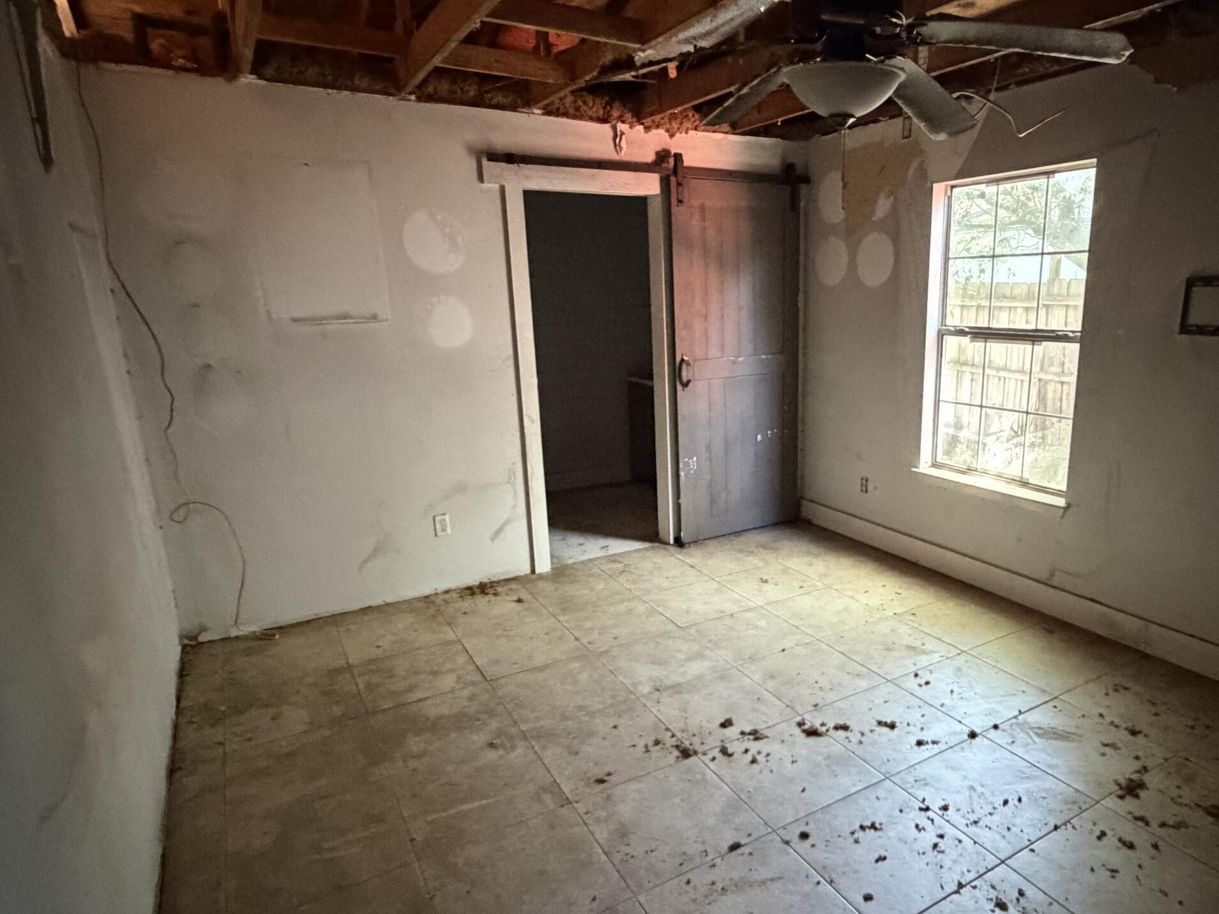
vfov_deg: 61.1
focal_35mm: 22
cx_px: 733
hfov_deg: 75.5
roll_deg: +1.4
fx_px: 775
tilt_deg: -15.3
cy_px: 479
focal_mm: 2.22
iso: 1250
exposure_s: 1/40
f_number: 2.2
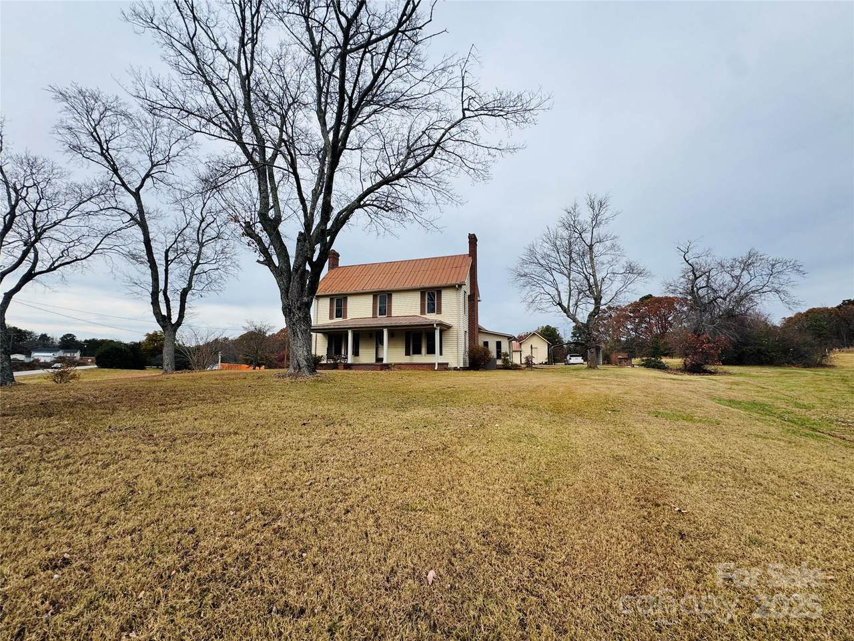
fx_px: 345
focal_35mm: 14
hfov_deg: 102.1
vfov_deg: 85.7
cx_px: 427
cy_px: 320
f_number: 2.2
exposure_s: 1/1078
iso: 50
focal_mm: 2.22
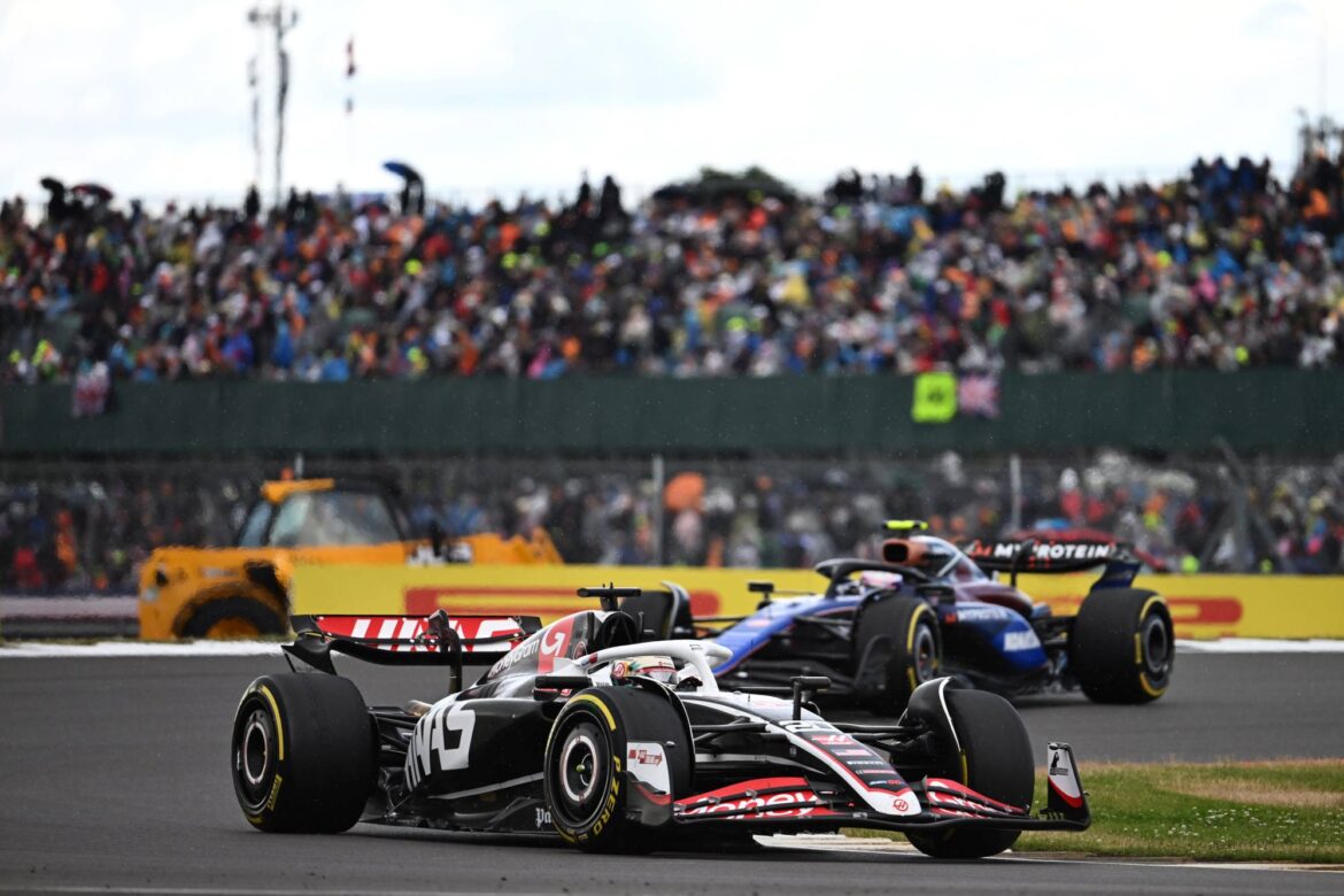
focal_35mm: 400
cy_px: 448
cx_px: 672
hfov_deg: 5.2
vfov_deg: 3.4
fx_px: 14932
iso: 800
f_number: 4.5
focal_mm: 400
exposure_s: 1/2000
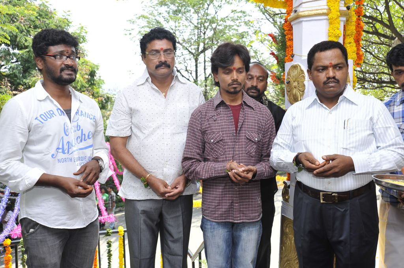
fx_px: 392
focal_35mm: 35
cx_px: 202
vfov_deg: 37.8
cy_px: 134
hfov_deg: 54.5
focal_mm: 35
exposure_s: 1/160
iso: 250
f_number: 5.6
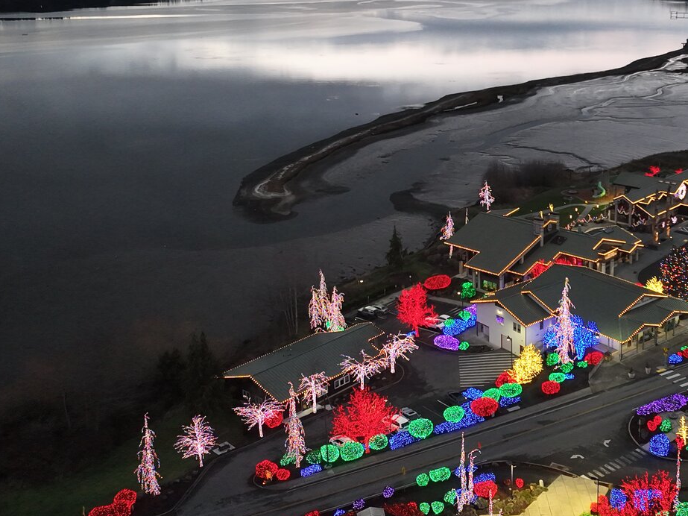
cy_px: 179
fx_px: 775
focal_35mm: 39
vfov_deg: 36.5
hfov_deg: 46.4
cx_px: 505
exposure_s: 1/60
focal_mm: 12.29
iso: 1280
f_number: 2.8
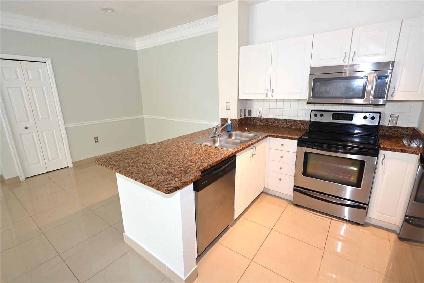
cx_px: 212
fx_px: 194
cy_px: 142
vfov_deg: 72.0
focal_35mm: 16
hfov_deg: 95.0
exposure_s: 1/60
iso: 500
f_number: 4
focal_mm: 16.5
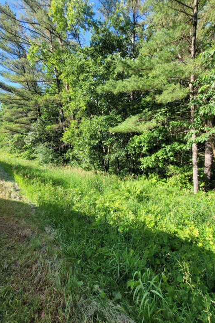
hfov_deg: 81.2
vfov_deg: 104.3
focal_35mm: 14
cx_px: 110
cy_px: 160
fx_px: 125
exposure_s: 1/381
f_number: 2.2
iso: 40
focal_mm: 1.74
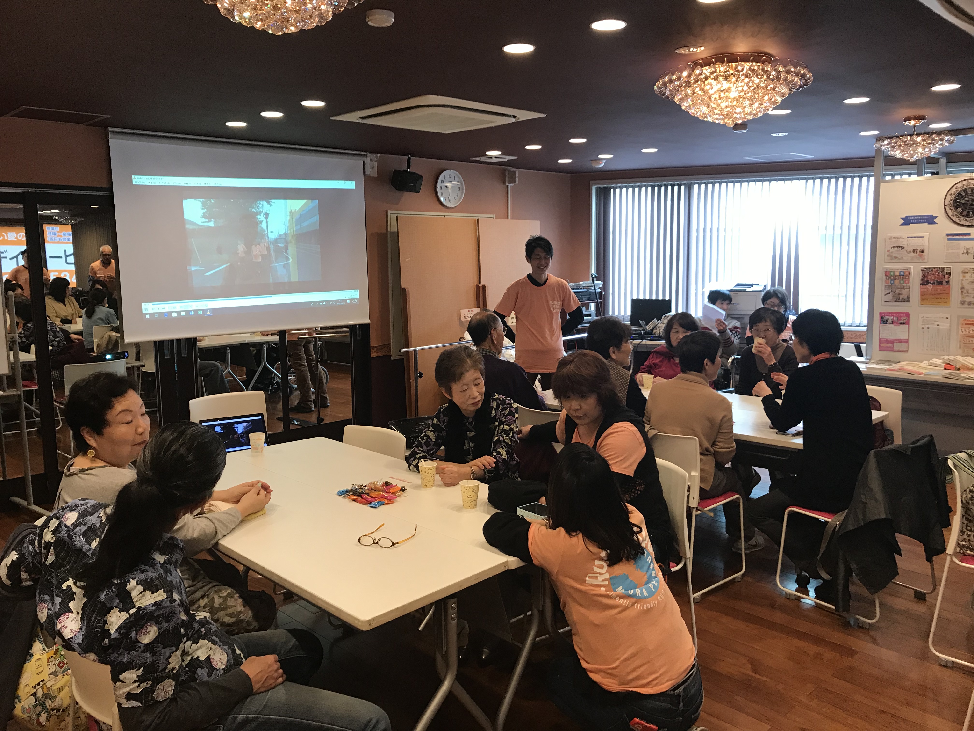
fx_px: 788
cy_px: 366
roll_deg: +0.9
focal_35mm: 28
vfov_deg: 49.7
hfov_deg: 63.4
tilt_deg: -7.5
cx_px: 487
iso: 32
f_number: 1.8
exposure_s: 1/33
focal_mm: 3.99
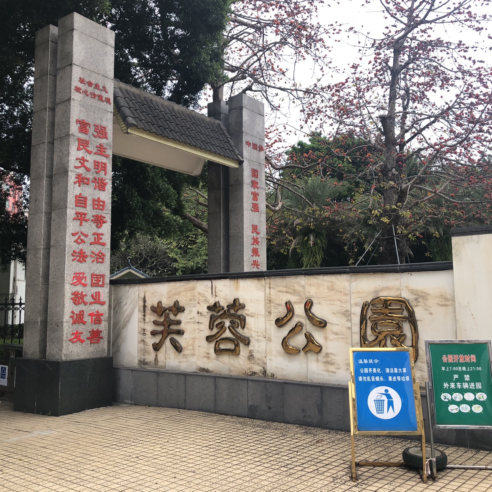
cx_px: 269
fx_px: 547
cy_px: 240
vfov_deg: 48.4
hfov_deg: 48.4
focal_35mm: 34
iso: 50
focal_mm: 3.99
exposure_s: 1/120
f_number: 1.8
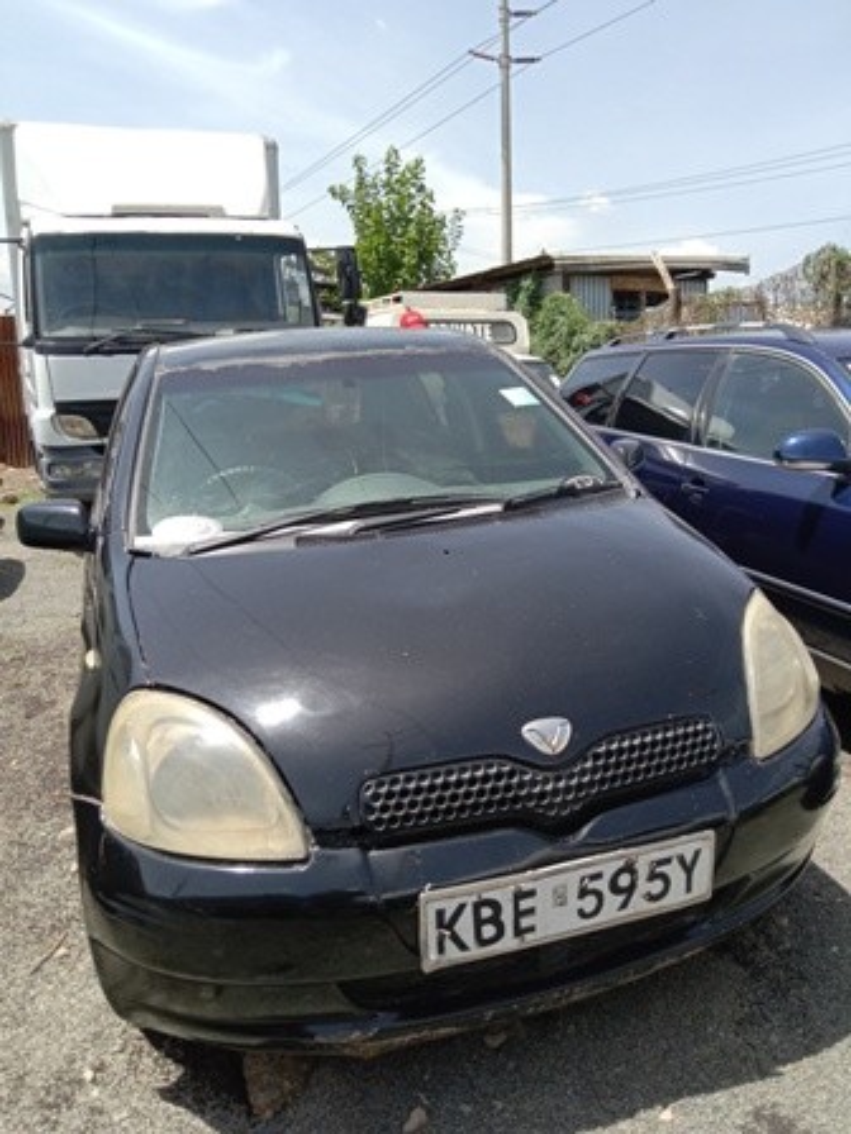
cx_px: 426
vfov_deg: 67.3
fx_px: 852
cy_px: 567
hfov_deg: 53.1
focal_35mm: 26
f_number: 2.2
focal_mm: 3.65
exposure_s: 1/665
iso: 100
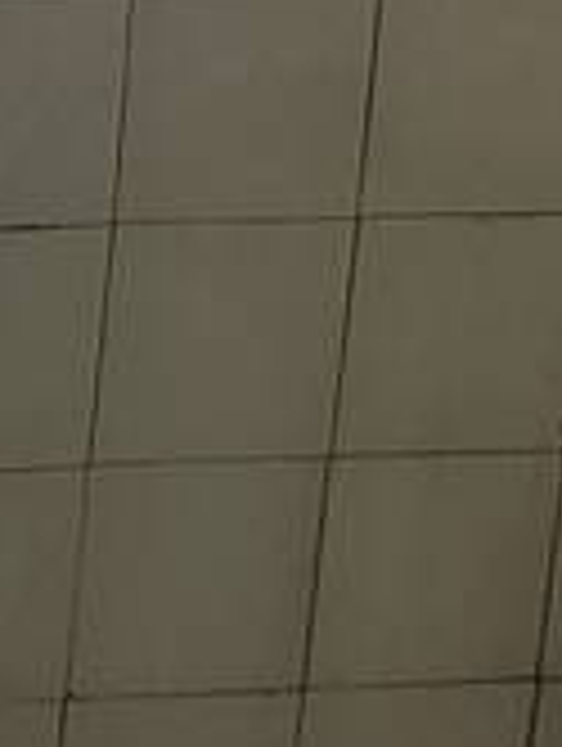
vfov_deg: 16.5
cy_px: -868
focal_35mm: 78
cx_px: -1097
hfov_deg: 11.5
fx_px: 1684
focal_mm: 2.13
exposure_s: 1/60
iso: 326
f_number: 2.2
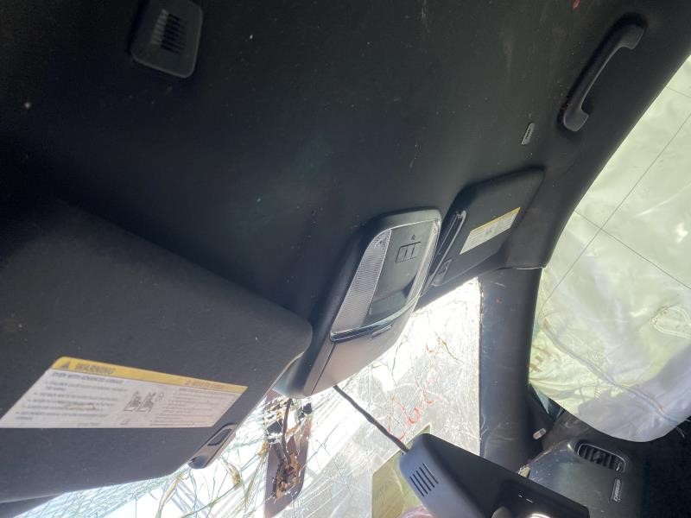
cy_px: 259
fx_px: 519
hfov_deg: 67.3
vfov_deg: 53.1
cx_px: 346
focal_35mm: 26
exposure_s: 1/175
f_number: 1.8
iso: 32
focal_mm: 4.25
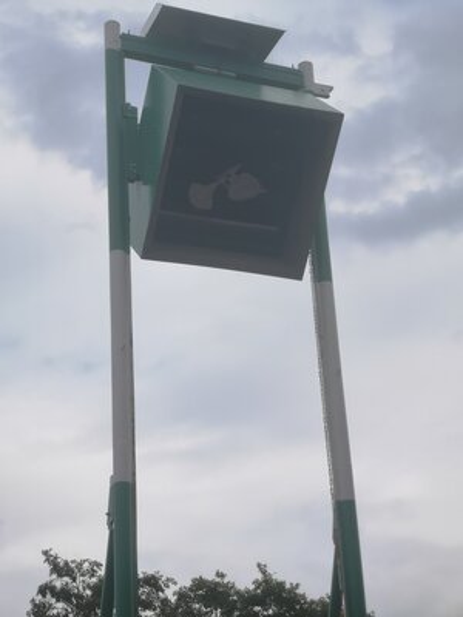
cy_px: 308
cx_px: 232
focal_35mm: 81
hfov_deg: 18.2
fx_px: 1445
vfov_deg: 24.1
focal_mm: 7.48
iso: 50
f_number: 2.4
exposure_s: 1/1558
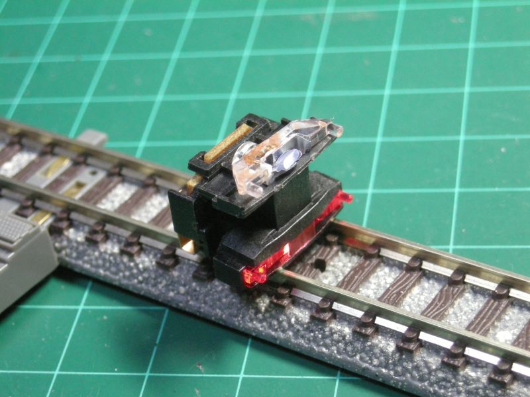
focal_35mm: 105
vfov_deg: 14.1
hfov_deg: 18.7
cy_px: 198
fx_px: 1608
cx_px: 265
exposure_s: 1/32.1
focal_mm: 17.1
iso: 400
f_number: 4.7
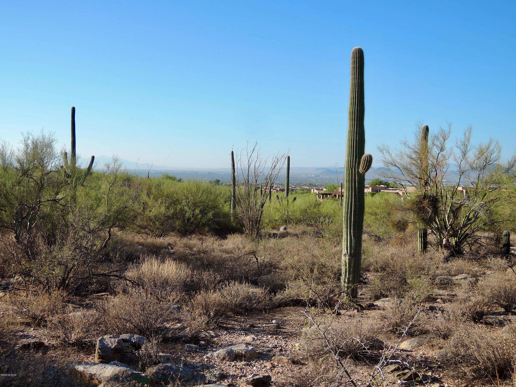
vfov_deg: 36.0
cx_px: 258
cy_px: 194
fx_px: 596
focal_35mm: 40
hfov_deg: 46.8
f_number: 3.5
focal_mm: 8.6
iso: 80
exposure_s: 1/60
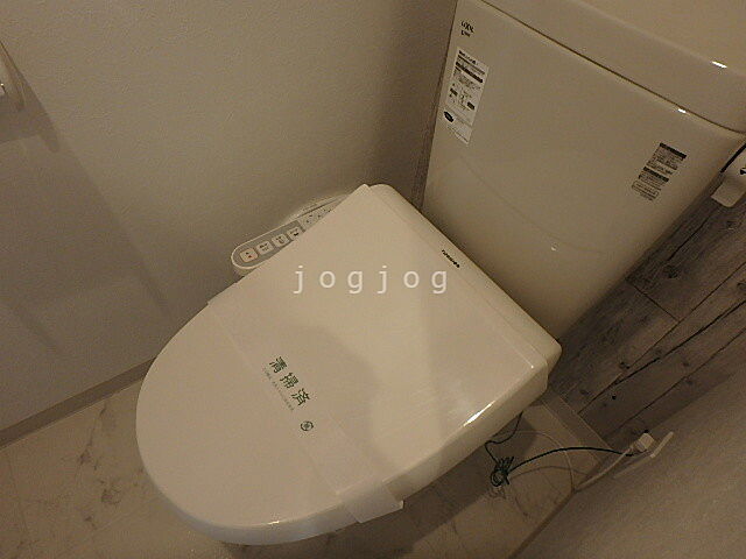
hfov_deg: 79.0
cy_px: 280
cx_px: 373
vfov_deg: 63.4
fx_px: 453
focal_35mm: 21
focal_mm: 3.7
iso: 200
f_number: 3.5
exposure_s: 1/40
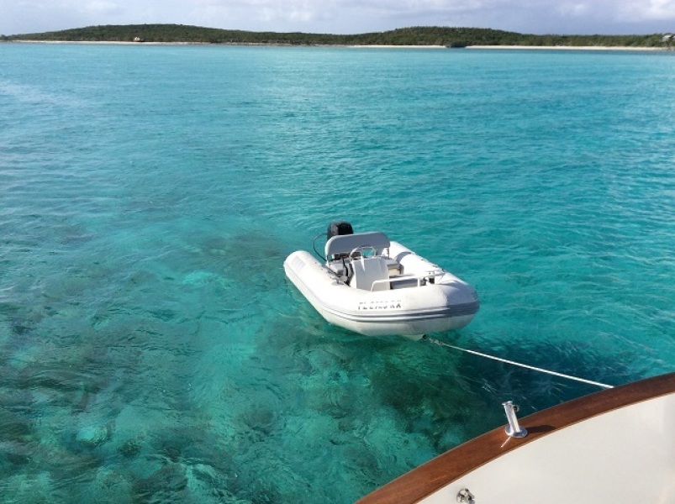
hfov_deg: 56.9
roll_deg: +1.3
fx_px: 623
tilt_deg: -18.5
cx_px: 338
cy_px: 252
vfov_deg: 44.1
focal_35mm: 32
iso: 32
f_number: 2.4
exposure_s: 1/1972
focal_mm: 3.3
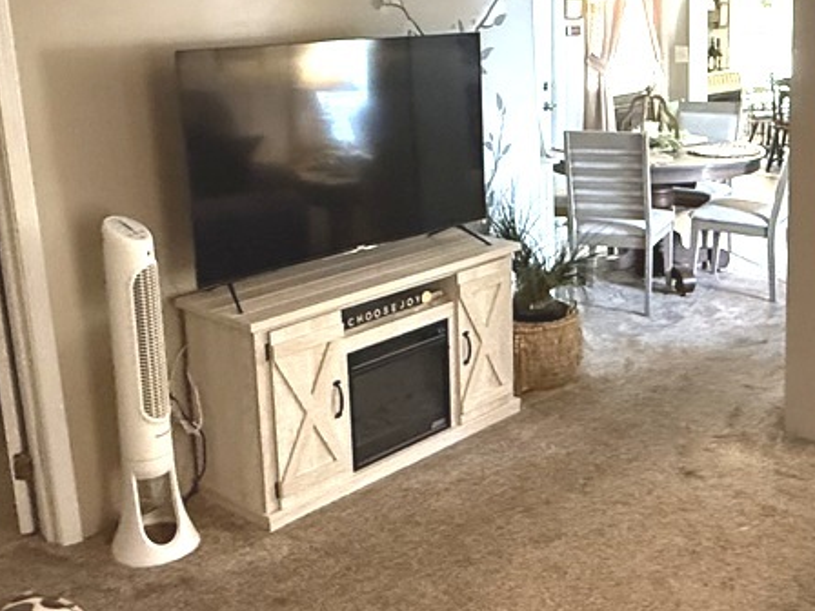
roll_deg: +1.0
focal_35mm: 45
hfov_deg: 41.4
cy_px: 233
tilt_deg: -11.9
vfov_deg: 32.0
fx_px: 1059
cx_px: 555
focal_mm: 2.22
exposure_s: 1/40
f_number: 2.2
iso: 1000
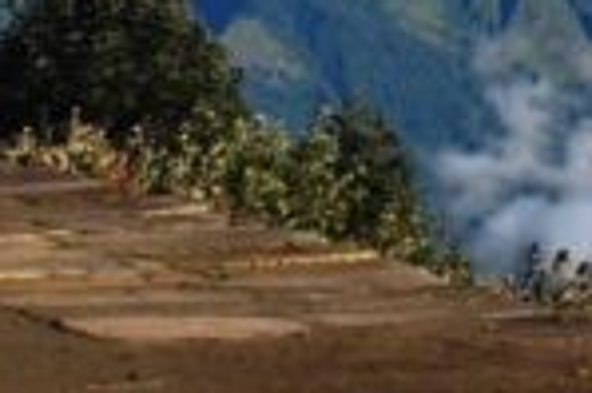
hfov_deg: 5.3
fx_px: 6439
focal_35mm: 392
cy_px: -657
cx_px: 405
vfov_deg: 3.4
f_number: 10
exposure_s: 1/400
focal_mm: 38
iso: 200
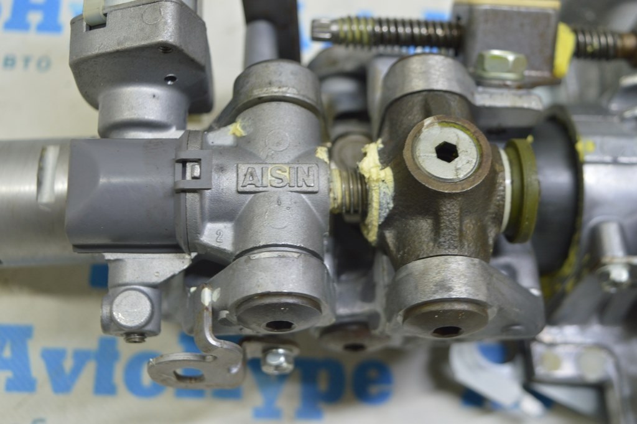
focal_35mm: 52
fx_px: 928
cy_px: 212
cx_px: 318
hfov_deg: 37.9
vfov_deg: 25.7
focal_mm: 35
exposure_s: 1/20
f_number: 5.6
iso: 400
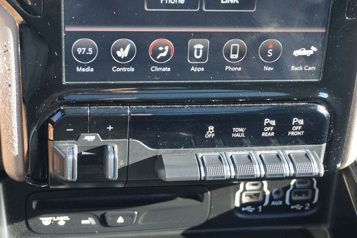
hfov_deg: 33.4
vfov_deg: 22.6
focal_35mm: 60
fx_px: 595
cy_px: 119
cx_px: 178
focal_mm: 40
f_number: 5.6
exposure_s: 1/80
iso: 800
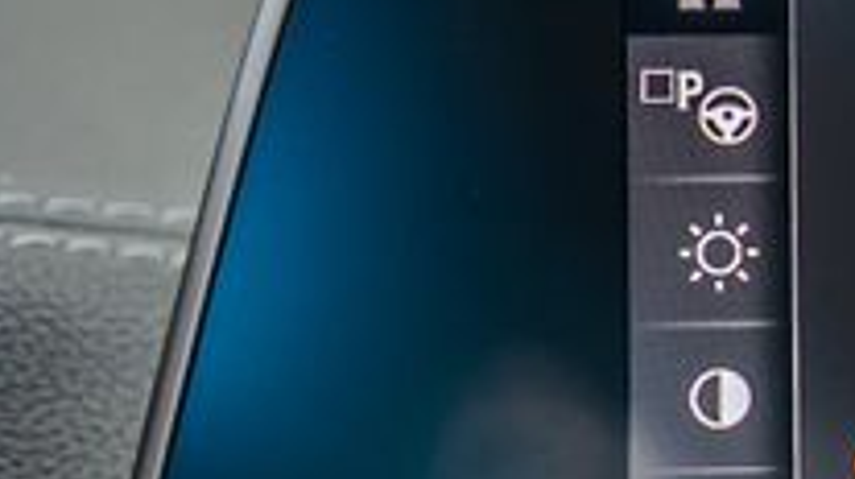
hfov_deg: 10.9
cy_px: 364
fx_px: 4009
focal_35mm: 177
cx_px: 1828
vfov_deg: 6.8
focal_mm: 32
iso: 400
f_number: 4
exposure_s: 1/250
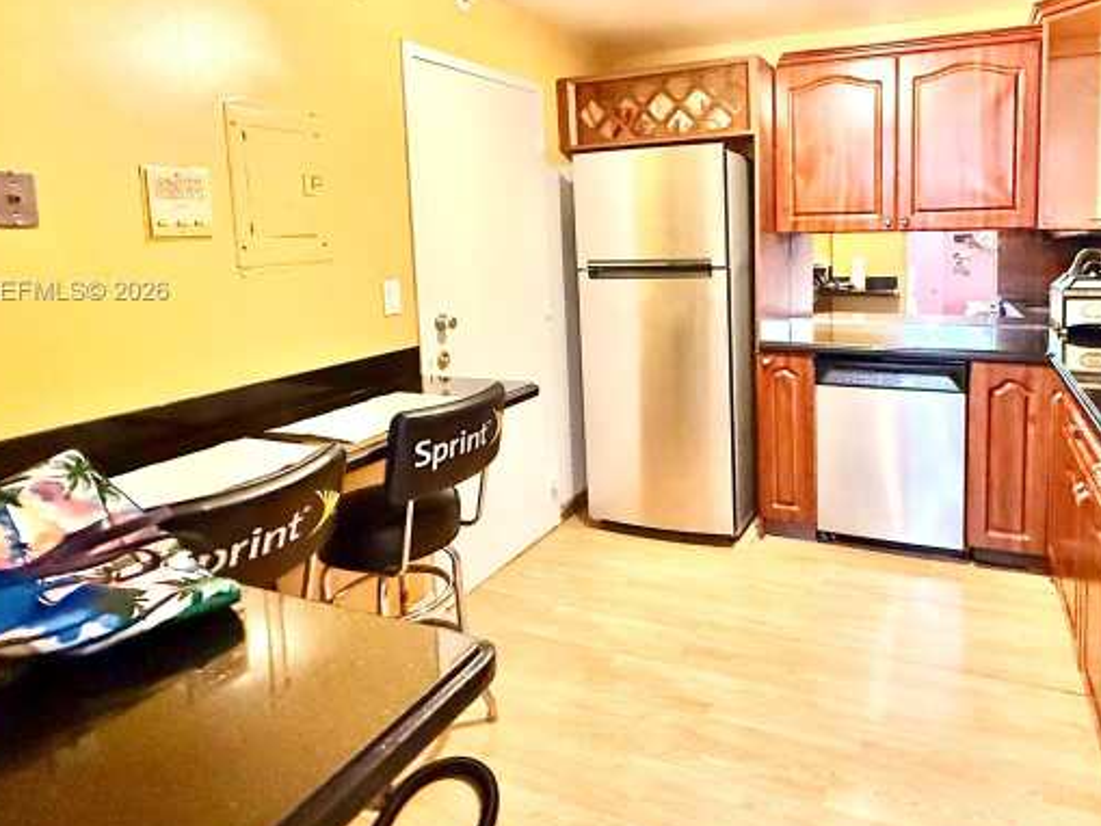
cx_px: 697
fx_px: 700
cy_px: 292
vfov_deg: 60.0
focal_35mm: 22
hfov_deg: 74.9
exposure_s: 1/60
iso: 1000
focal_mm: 2.22
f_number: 2.2
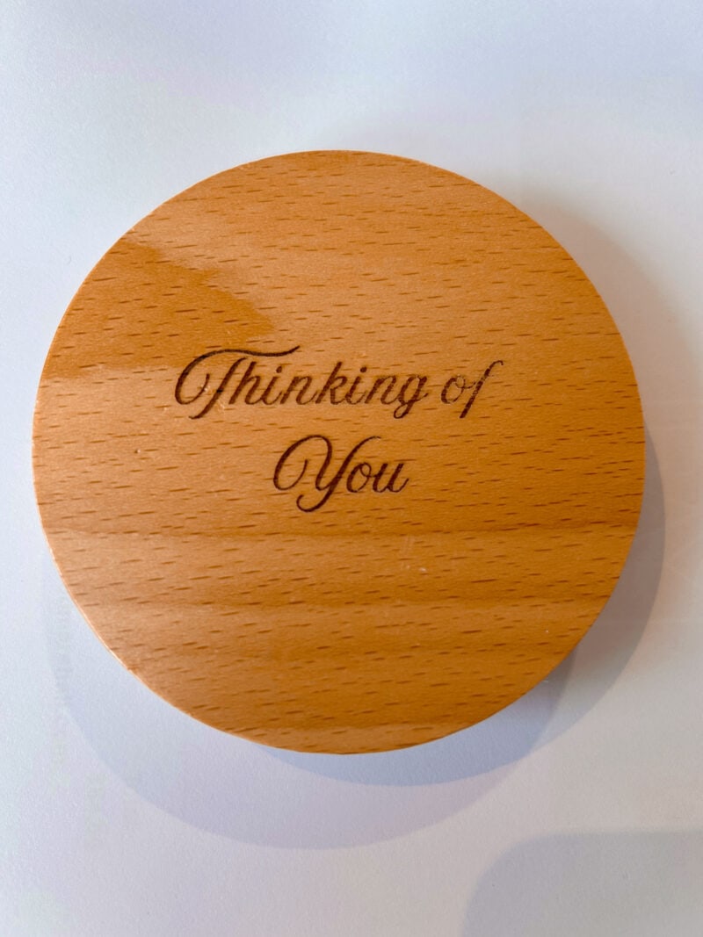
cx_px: 352
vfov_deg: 67.3
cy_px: 468
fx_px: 704
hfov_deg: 53.1
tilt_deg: -82.1
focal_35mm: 26
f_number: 1.5
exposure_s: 1/121
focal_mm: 5.7
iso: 80
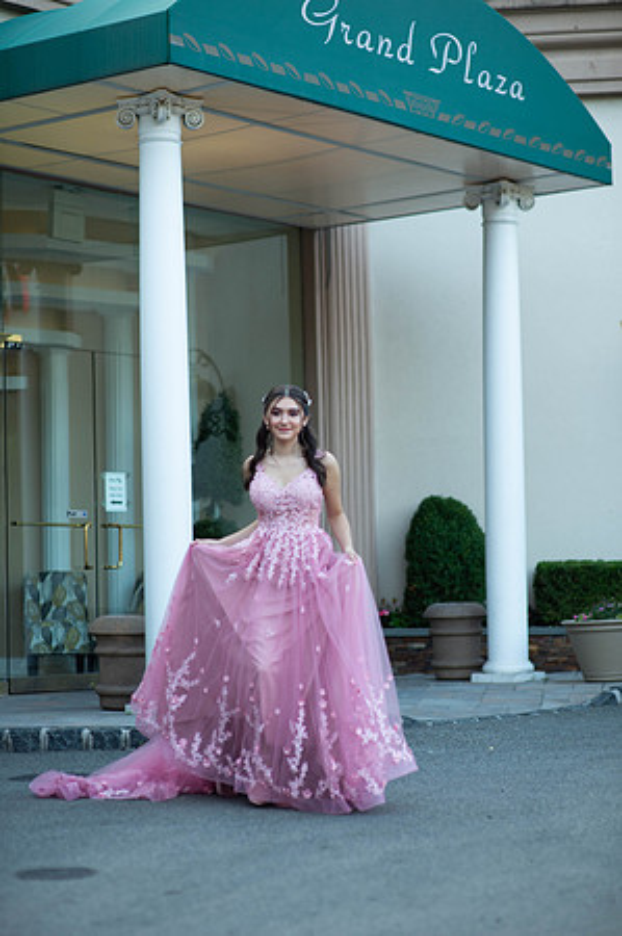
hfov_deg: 16.0
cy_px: 468
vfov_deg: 23.9
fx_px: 2208
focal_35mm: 85
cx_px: 311
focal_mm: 85
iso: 250
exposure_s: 1/640
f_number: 2
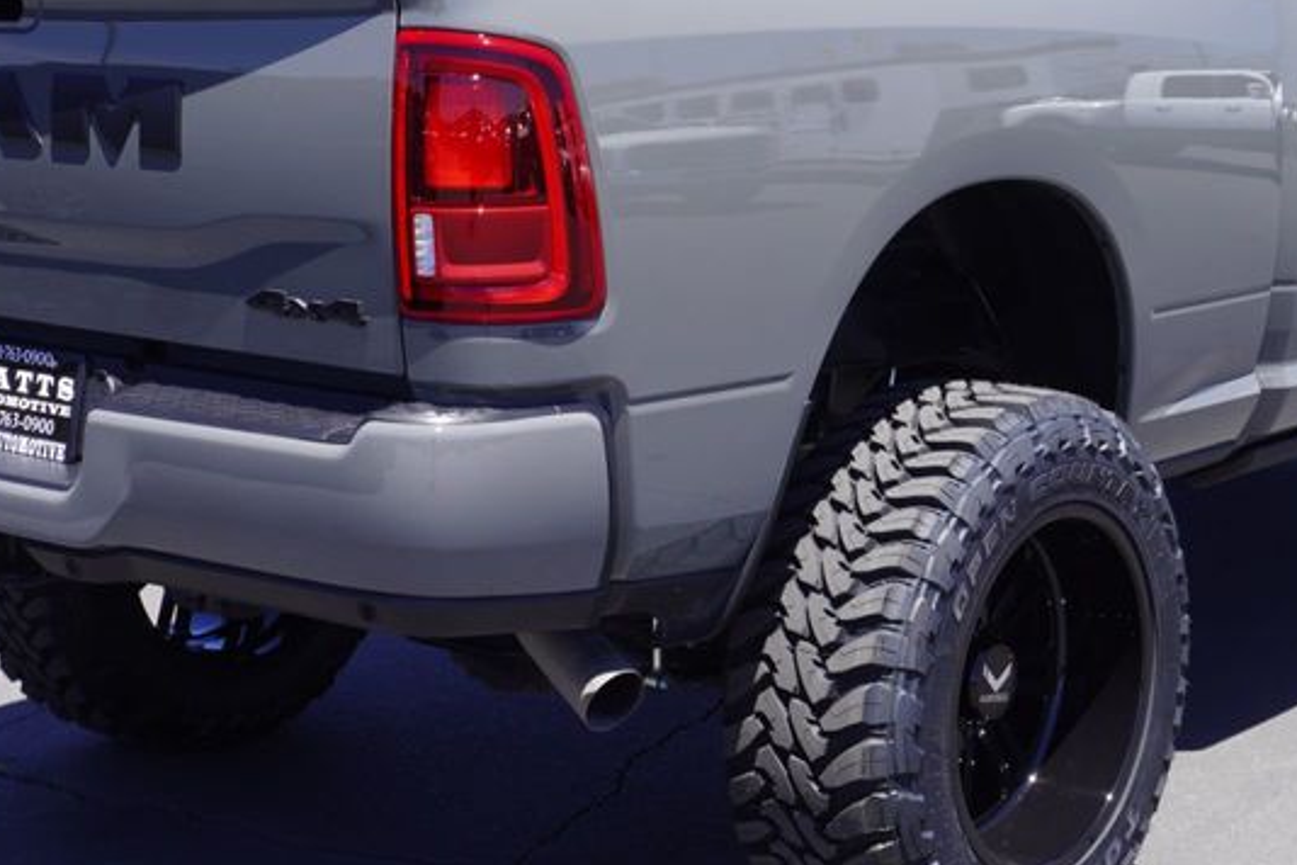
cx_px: 746
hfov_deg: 28.1
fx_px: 2592
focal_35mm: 72
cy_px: 340
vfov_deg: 18.9
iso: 100
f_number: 9
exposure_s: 1/125
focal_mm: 25
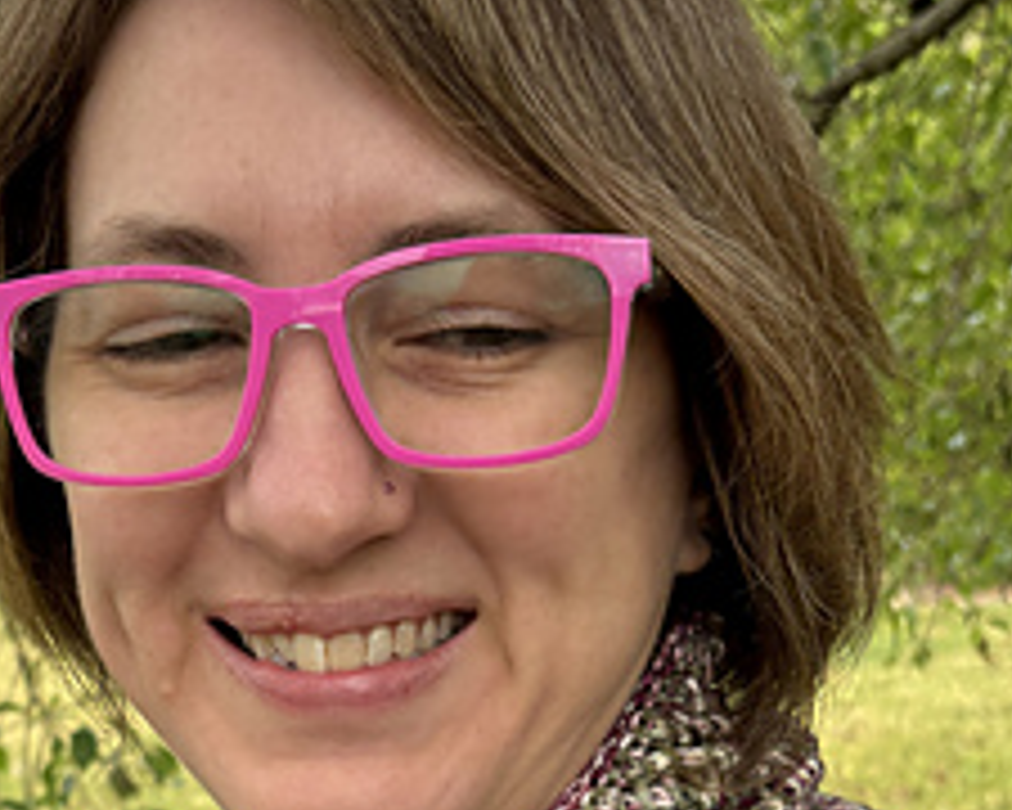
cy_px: 878
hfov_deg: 26.3
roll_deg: +2.8
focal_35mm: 72
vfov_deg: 20.3
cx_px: 331
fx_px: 2156
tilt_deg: -9.3
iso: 50
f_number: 1.6
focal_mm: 5.96
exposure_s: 1/517
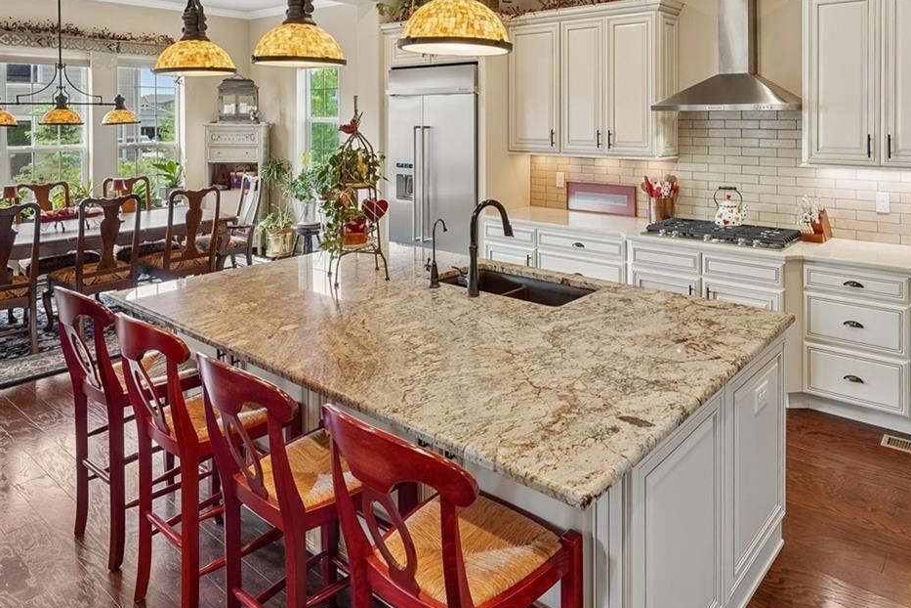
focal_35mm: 24
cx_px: 548
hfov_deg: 72.9
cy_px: 131
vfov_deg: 50.3
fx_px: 607
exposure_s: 1/20
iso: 400
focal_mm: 14
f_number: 8
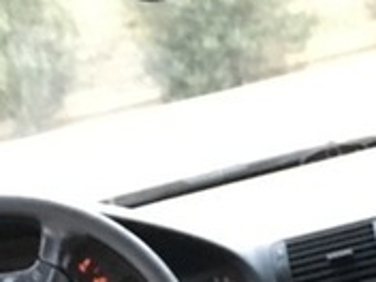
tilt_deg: -15.1
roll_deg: +12.4
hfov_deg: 17.0
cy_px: 377
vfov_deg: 13.1
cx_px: 483
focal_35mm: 109
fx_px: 1184
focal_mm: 4.15
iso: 800
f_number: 2.2
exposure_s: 1/17
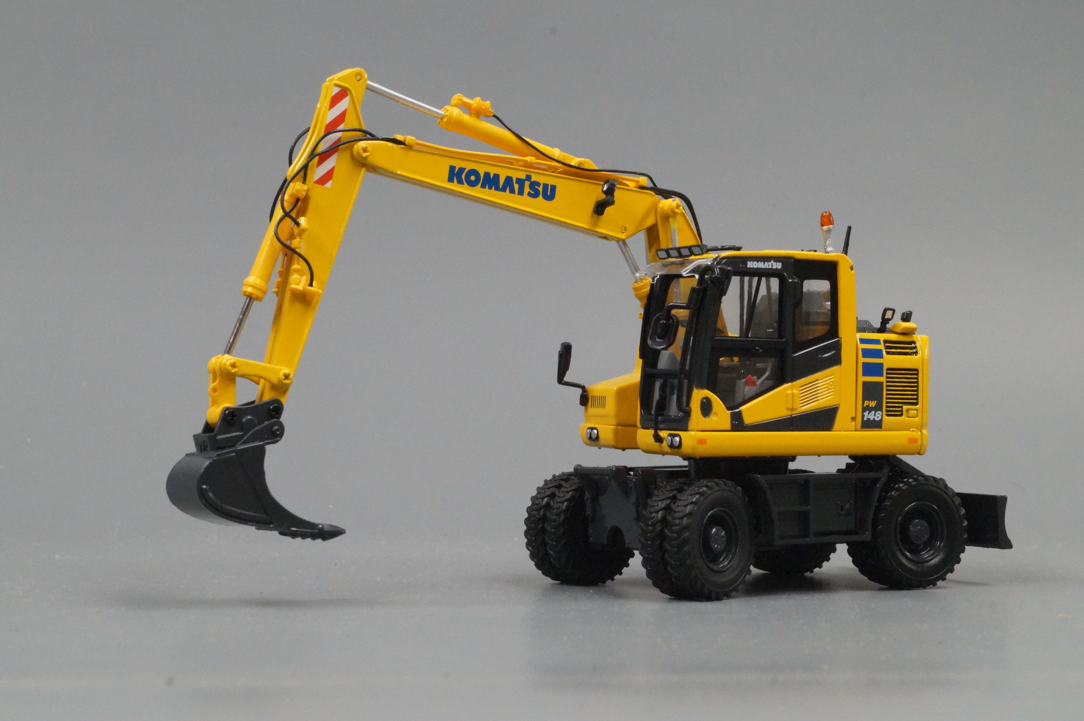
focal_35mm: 75
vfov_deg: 18.2
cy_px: 360
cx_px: 542
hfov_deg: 27.0
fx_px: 2257
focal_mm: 50
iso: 3200
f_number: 20
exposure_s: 1/15
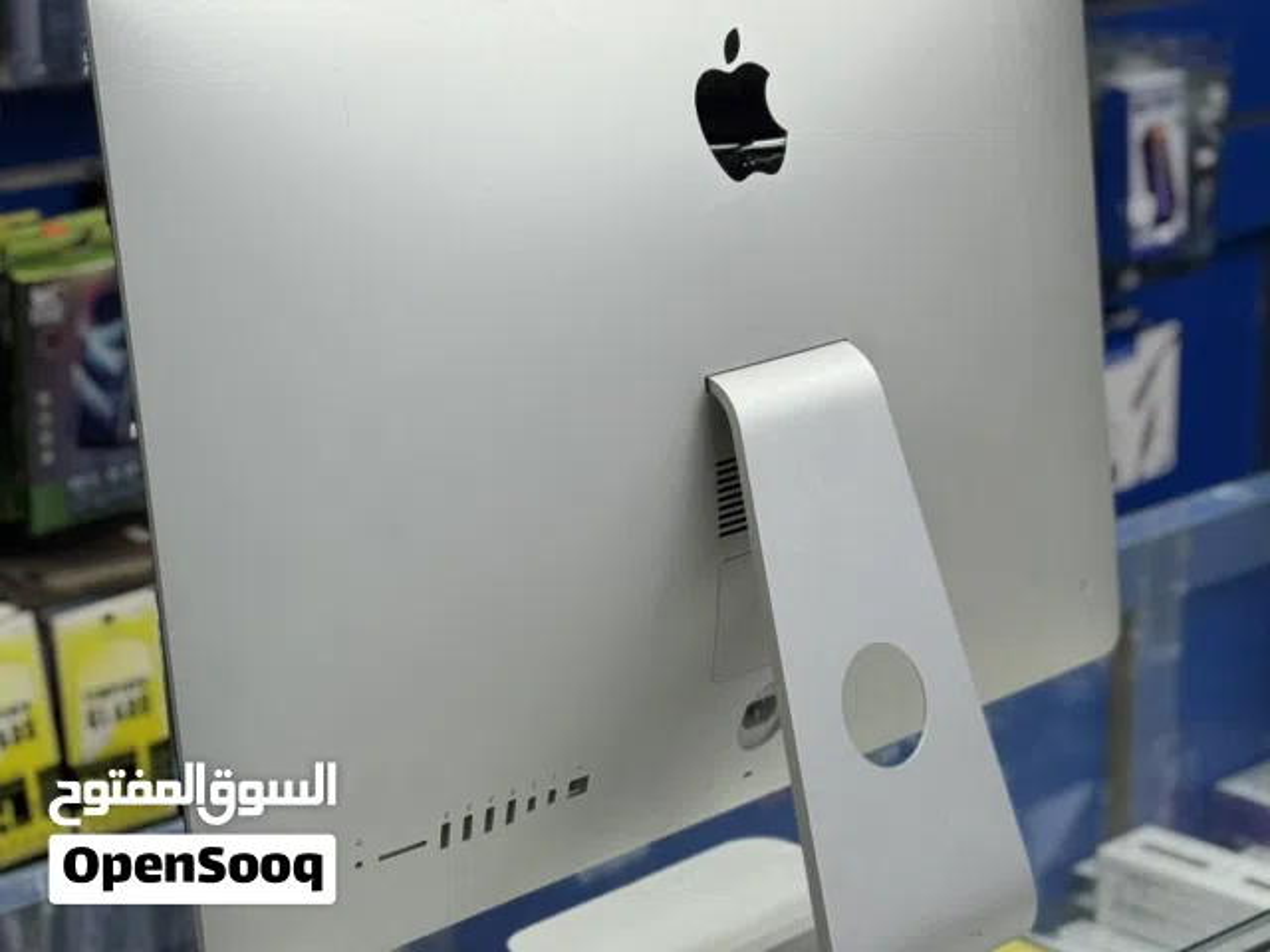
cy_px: 476
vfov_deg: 30.3
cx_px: 635
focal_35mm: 48
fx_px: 1761
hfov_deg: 39.7
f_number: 1.78
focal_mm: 6.76
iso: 64
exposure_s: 1/678
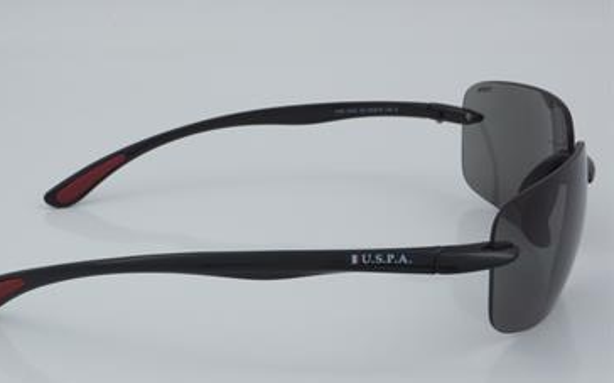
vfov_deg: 15.5
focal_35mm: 84
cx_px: 278
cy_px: 197
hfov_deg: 24.6
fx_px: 1405
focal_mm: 50
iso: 100
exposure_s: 1/4
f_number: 32
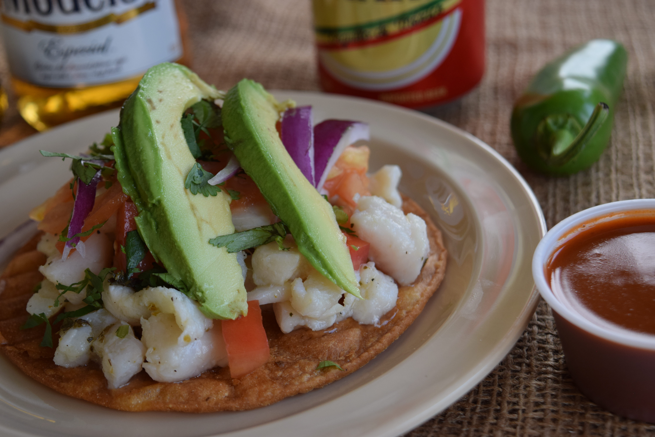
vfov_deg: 22.6
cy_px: 218
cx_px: 328
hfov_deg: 33.4
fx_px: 1092
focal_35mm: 60
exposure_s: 1/80
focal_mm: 40
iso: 400
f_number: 6.3
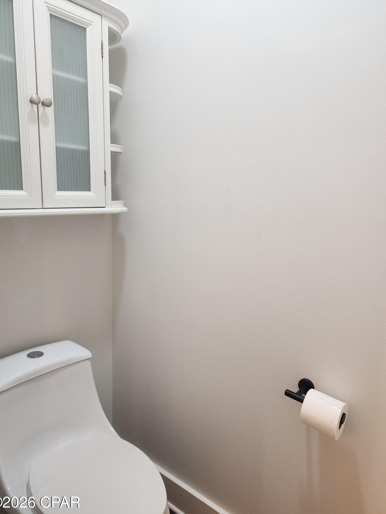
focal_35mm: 24
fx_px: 357
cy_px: 259
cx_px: 191
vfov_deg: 71.6
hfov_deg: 56.8
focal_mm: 6.4
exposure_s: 1/120
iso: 200
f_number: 1.8
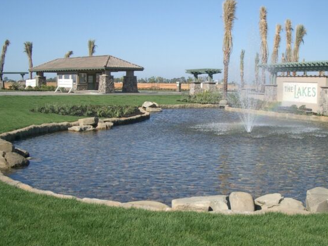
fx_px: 455
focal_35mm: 48
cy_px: 125
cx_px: 194
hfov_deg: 39.5
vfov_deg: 30.3
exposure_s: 1/500
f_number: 4.3
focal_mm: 5.8
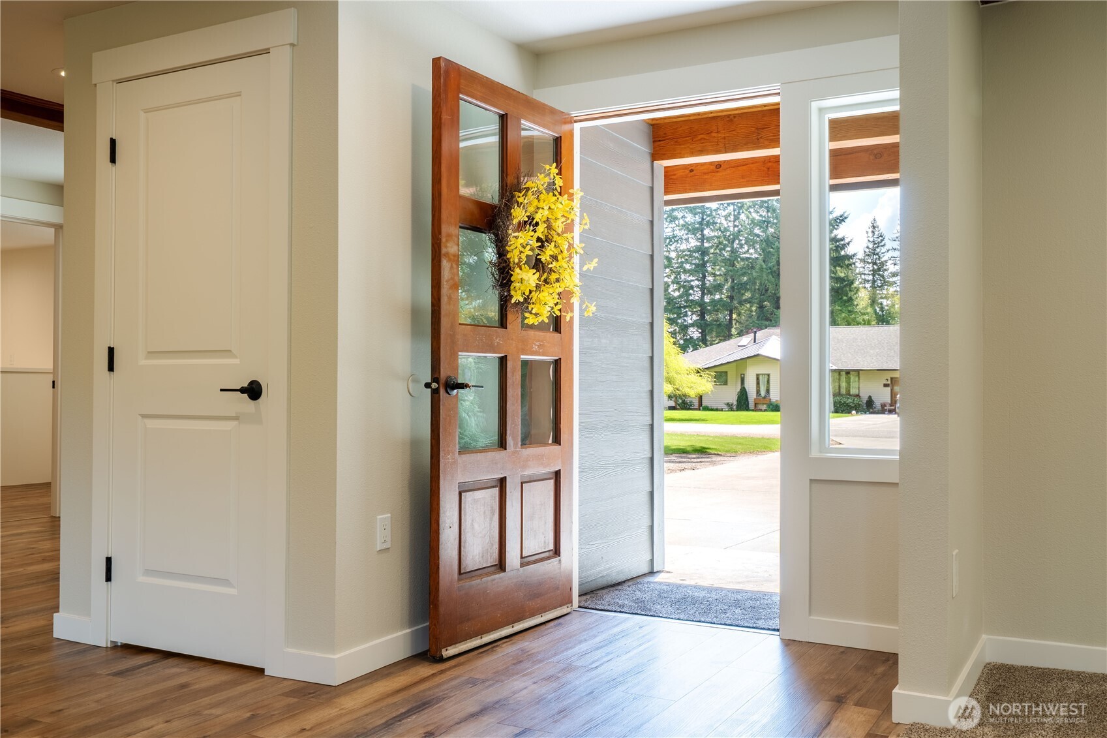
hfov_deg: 57.2
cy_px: 369
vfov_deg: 40.0
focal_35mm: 33
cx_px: 554
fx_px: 1015
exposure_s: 1/320
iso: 250
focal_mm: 33
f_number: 7.1
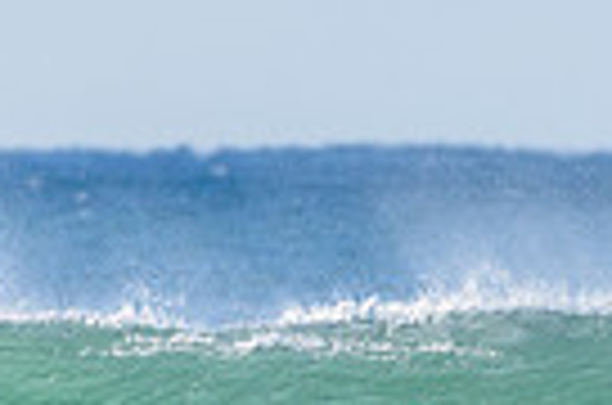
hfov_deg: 0.9
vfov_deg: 0.6
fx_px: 37058
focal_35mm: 2185
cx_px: 363
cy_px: 565
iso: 220
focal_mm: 500
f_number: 5.6
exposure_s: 1/2000
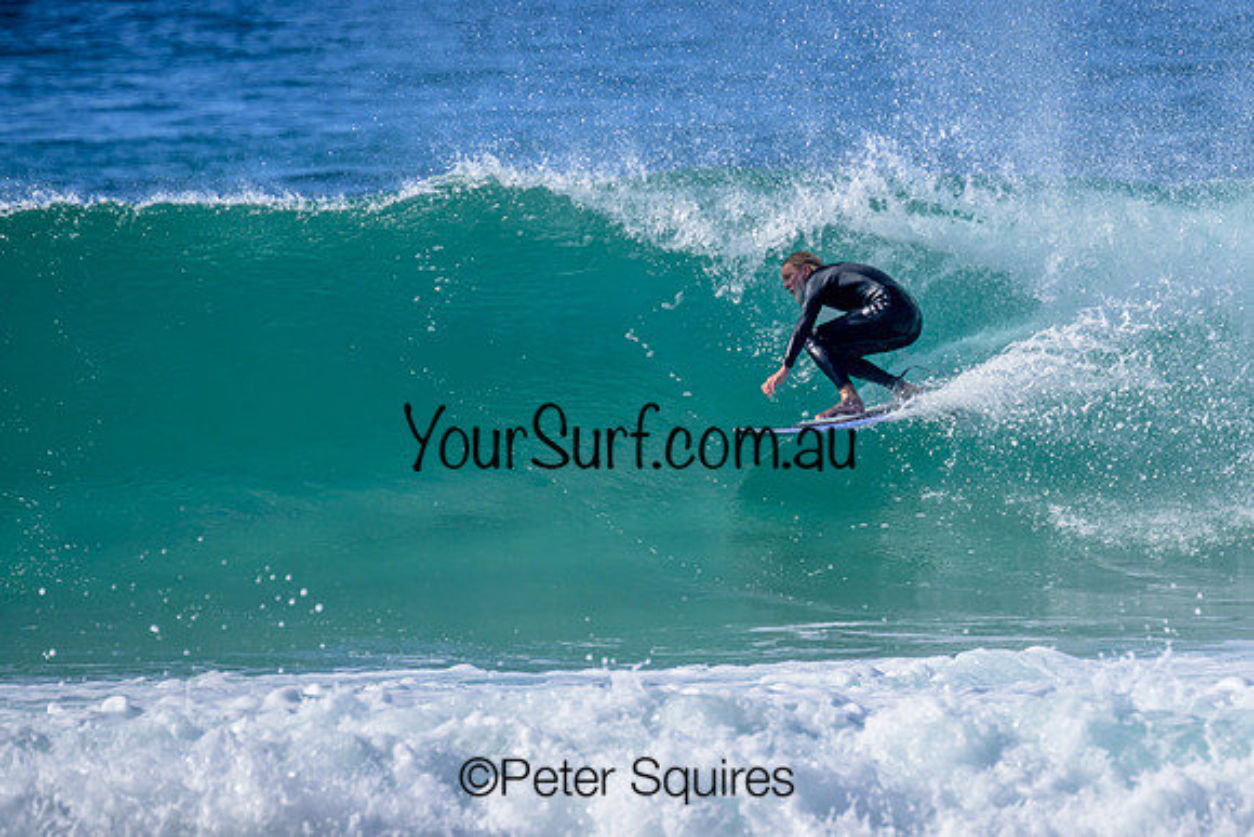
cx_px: 834
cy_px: 431
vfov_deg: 1.6
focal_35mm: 845
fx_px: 29433
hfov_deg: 2.4
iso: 360
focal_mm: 620
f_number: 11
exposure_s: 1/800
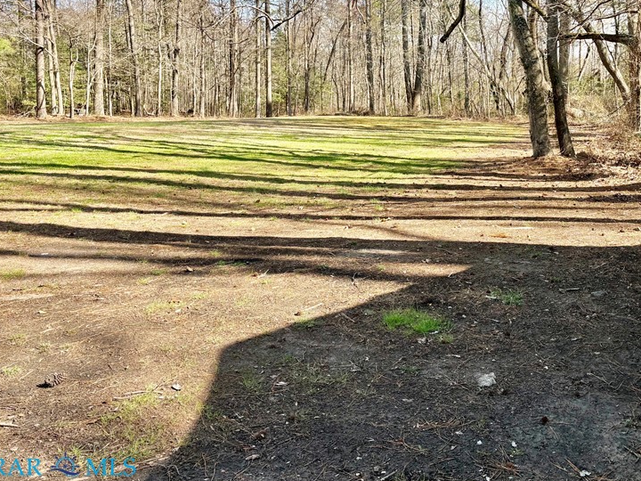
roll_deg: +0.3
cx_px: 414
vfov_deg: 38.1
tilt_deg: -3.2
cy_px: 149
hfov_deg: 49.5
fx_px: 685
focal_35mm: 37
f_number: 1.6
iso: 50
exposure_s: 1/959
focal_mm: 5.96
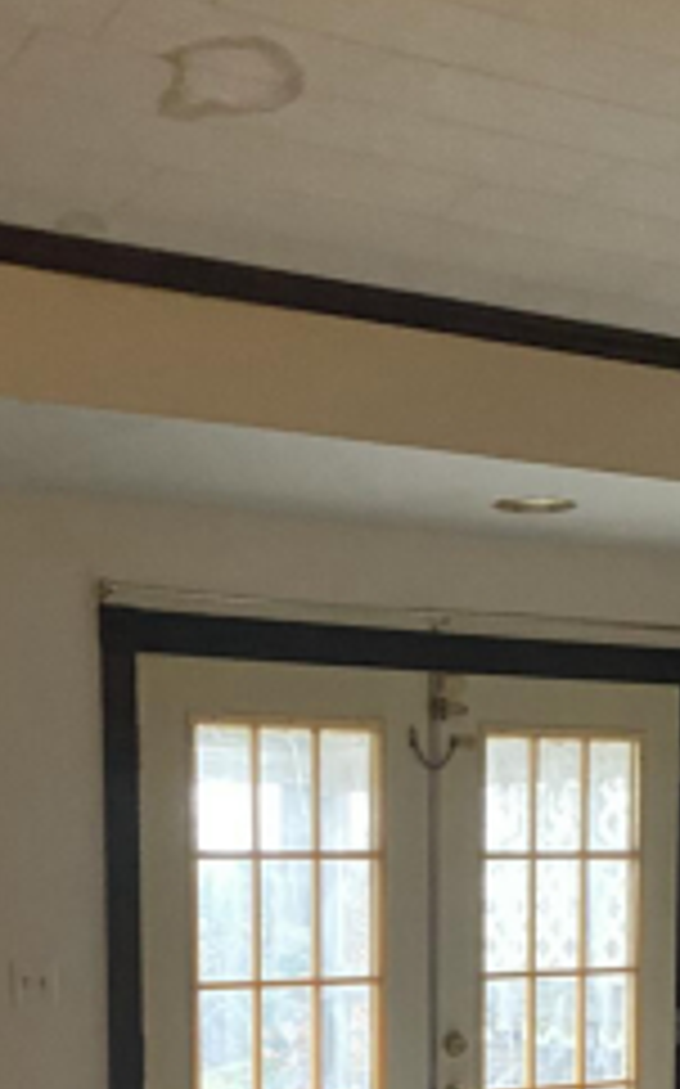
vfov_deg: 25.6
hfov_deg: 17.1
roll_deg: -0.3
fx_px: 2256
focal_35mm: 76
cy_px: 1123
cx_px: 351
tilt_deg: -4.9
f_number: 1.8
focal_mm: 4.25
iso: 640
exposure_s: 1/30
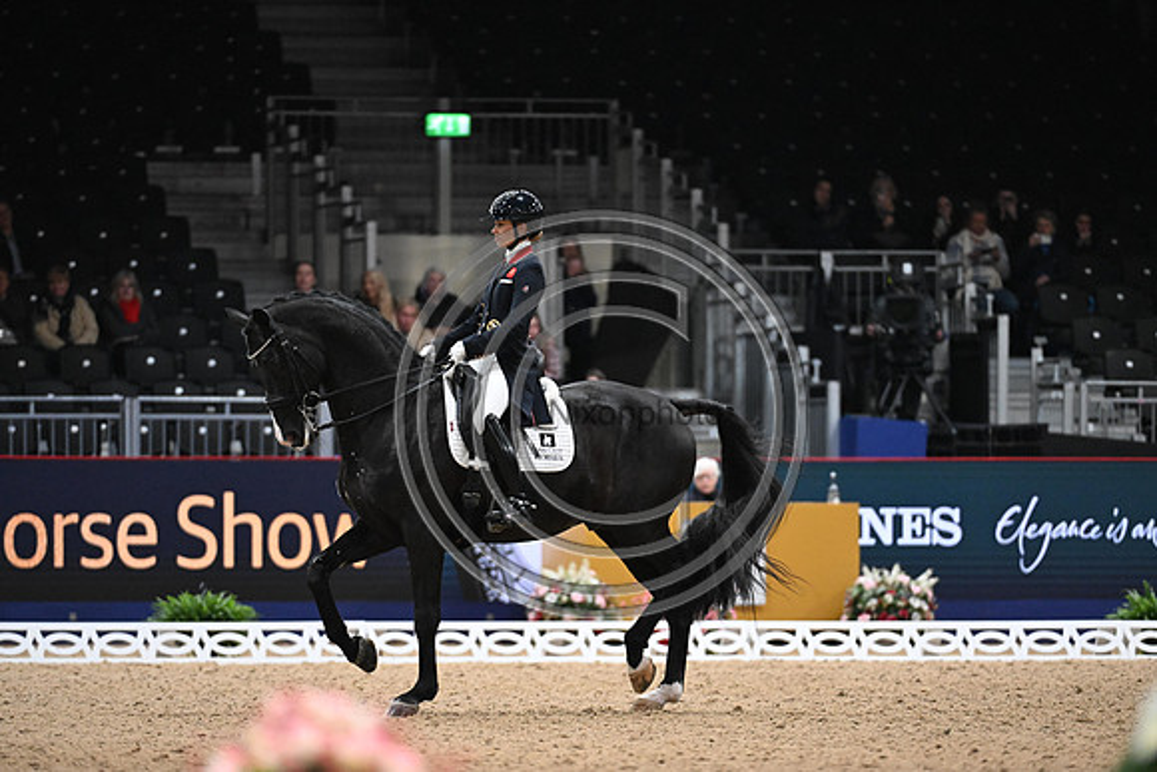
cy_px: 386
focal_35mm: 350
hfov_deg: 5.9
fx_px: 11251
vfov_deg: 3.9
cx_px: 578
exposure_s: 1/640
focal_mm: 350
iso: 6400
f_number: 4
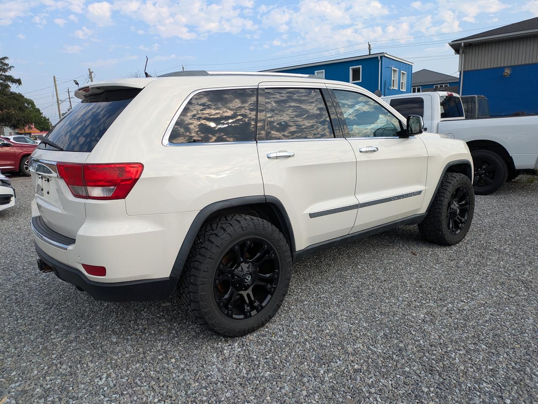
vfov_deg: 54.9
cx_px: 269
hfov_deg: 69.4
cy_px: 202
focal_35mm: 25
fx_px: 389
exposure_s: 1/1060
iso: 45
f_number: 1.89
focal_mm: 5.43
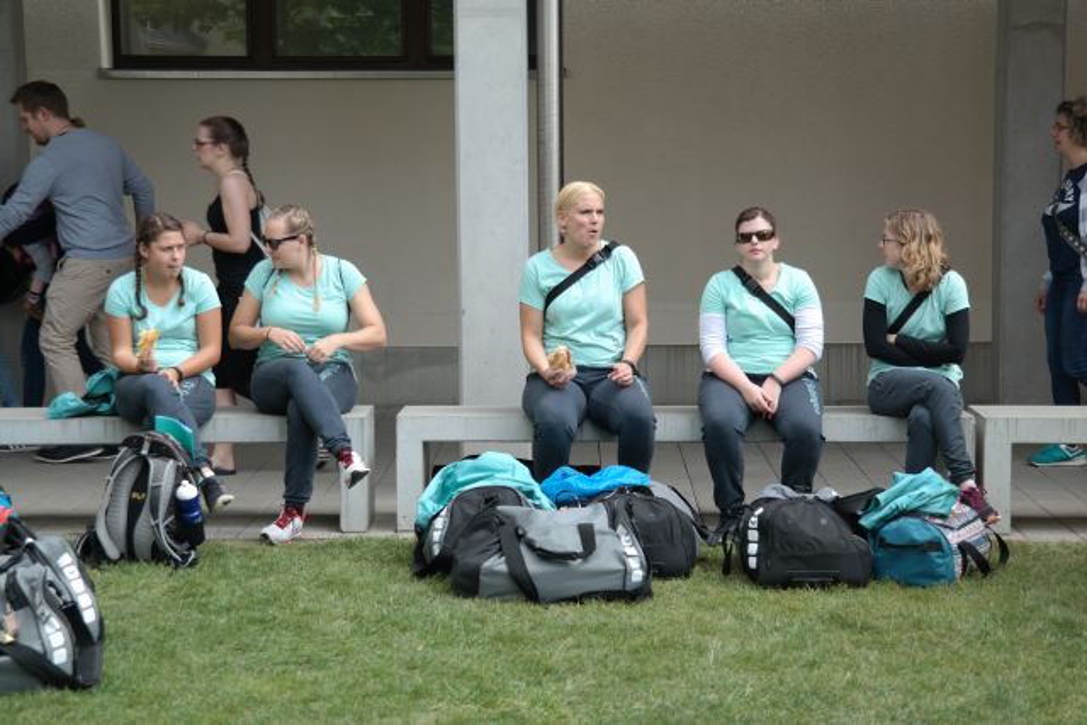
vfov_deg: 17.1
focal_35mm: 80
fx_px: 2416
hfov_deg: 25.4
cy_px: 362
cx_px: 544
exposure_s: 1/160
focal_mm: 52
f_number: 5.6
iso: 100
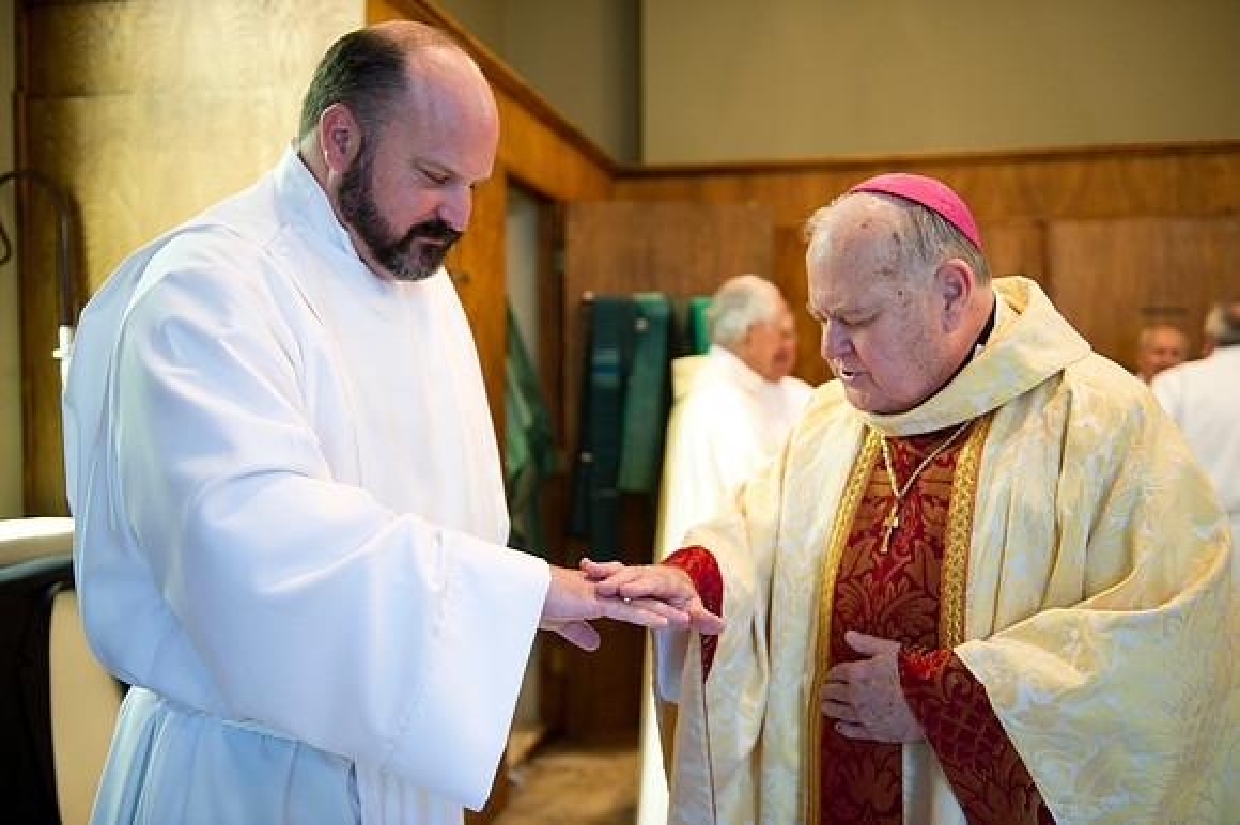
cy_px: 412
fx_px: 1205
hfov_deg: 54.5
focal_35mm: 35
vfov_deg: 37.8
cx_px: 620
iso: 2000
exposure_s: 1/60
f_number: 2.8
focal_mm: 35
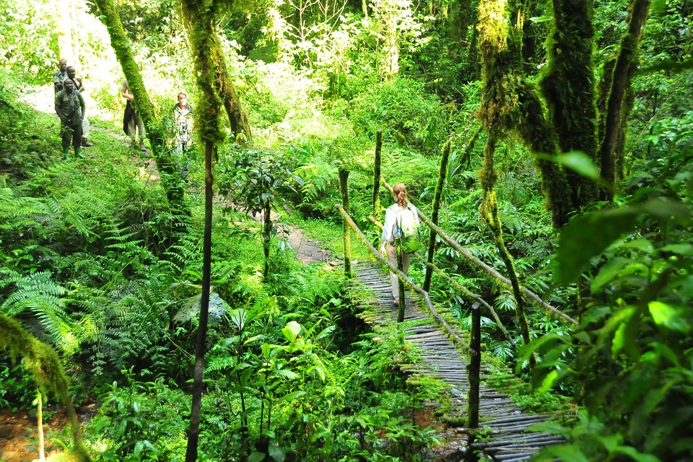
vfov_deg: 28.1
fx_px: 924
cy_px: 231
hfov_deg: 41.1
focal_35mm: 48
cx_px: 346
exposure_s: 1/80
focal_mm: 32
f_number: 5.6
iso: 800
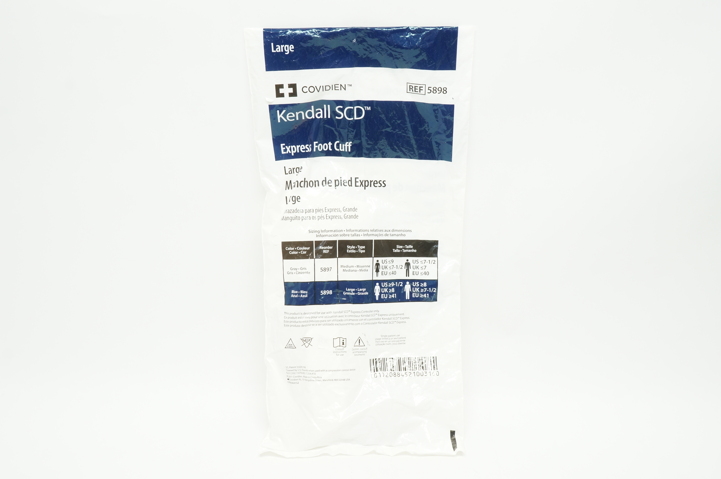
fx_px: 750
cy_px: 240
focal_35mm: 38
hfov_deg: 51.3
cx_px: 360
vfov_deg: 35.4
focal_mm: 25
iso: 400
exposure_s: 1/15
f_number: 10
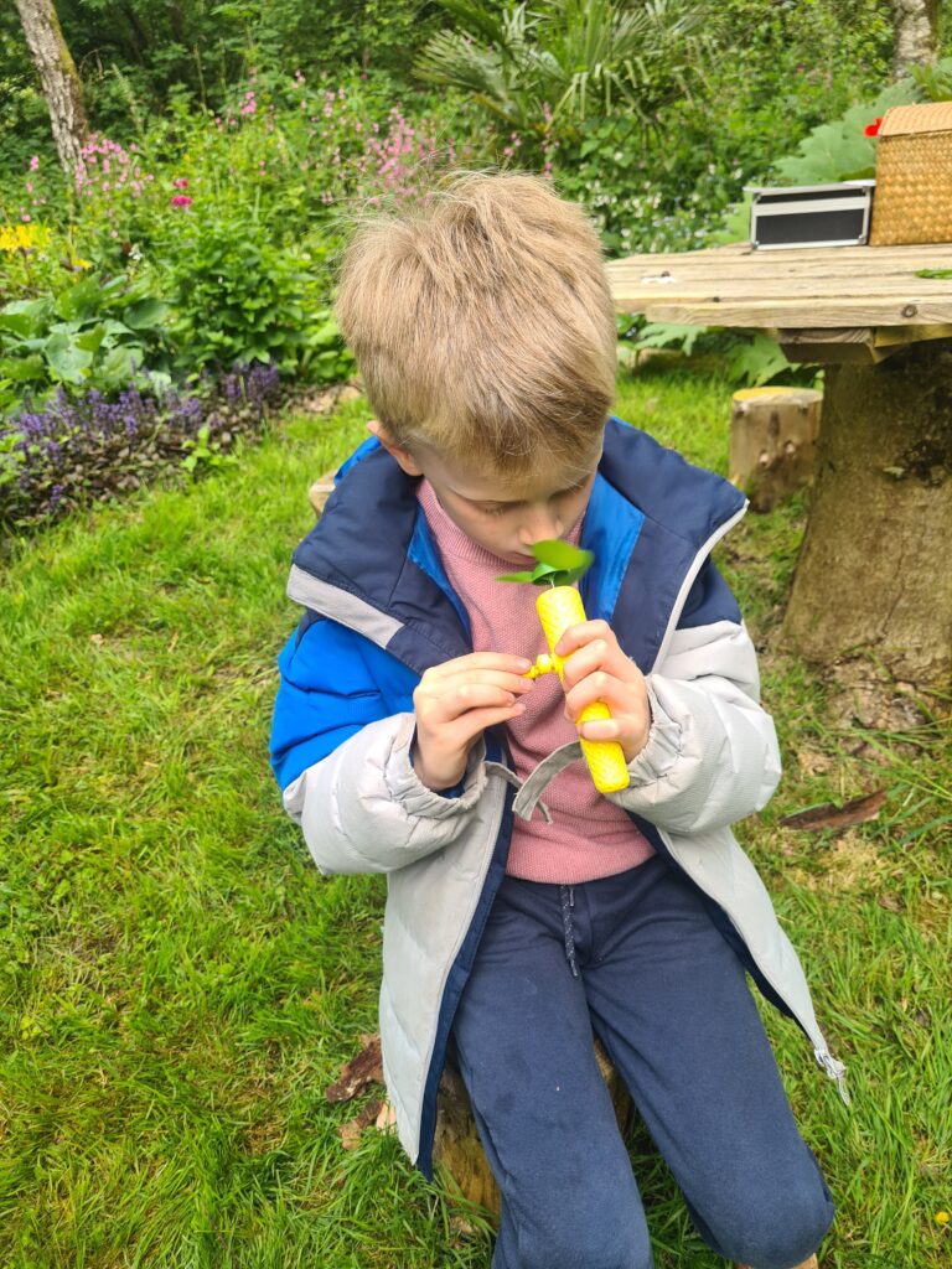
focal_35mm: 26
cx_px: 476
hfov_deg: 53.1
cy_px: 634
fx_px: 953
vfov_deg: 67.3
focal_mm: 5.4
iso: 50
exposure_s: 1/381
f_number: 1.8
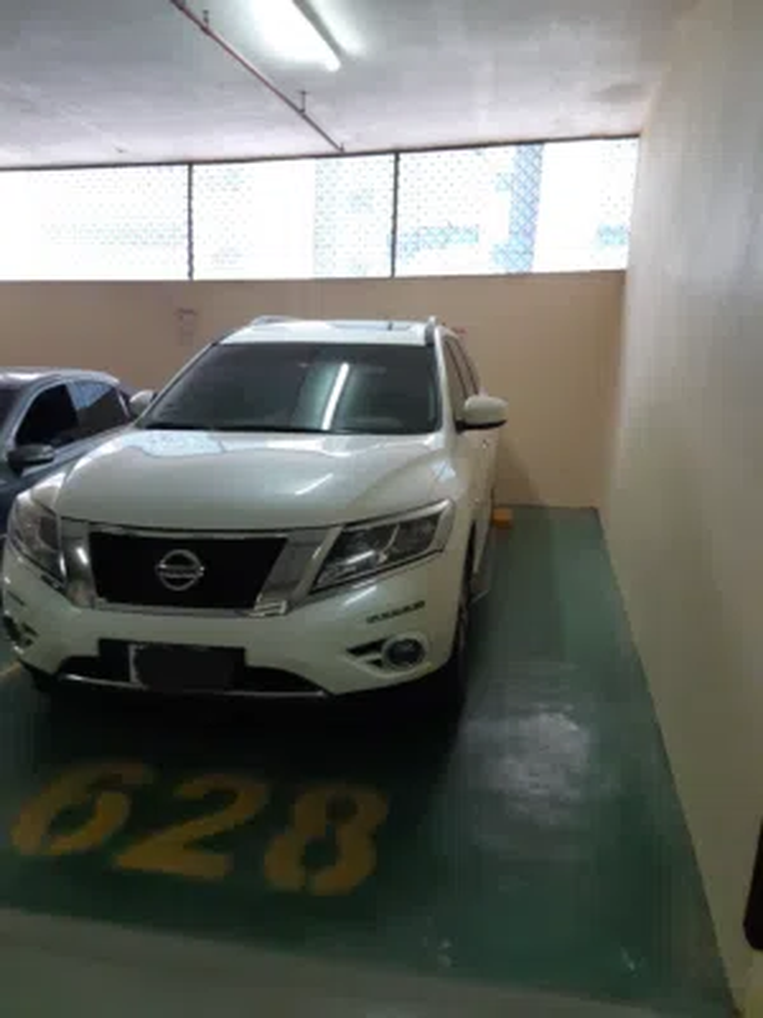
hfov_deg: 53.1
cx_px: 382
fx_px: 764
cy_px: 509
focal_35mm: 26
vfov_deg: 67.3
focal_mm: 3.93
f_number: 1.7
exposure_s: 1/50
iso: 320
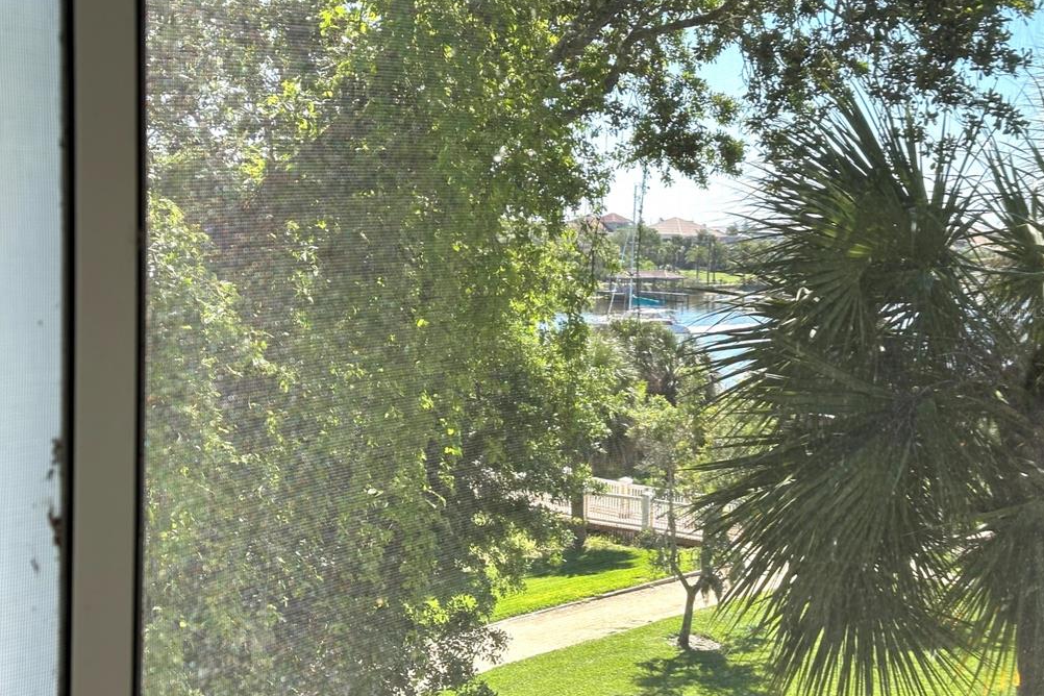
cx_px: 517
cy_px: 313
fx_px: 1479
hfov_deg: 38.9
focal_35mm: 51
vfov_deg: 26.5
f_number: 1.78
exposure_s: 1/1199
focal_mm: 6.86
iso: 64
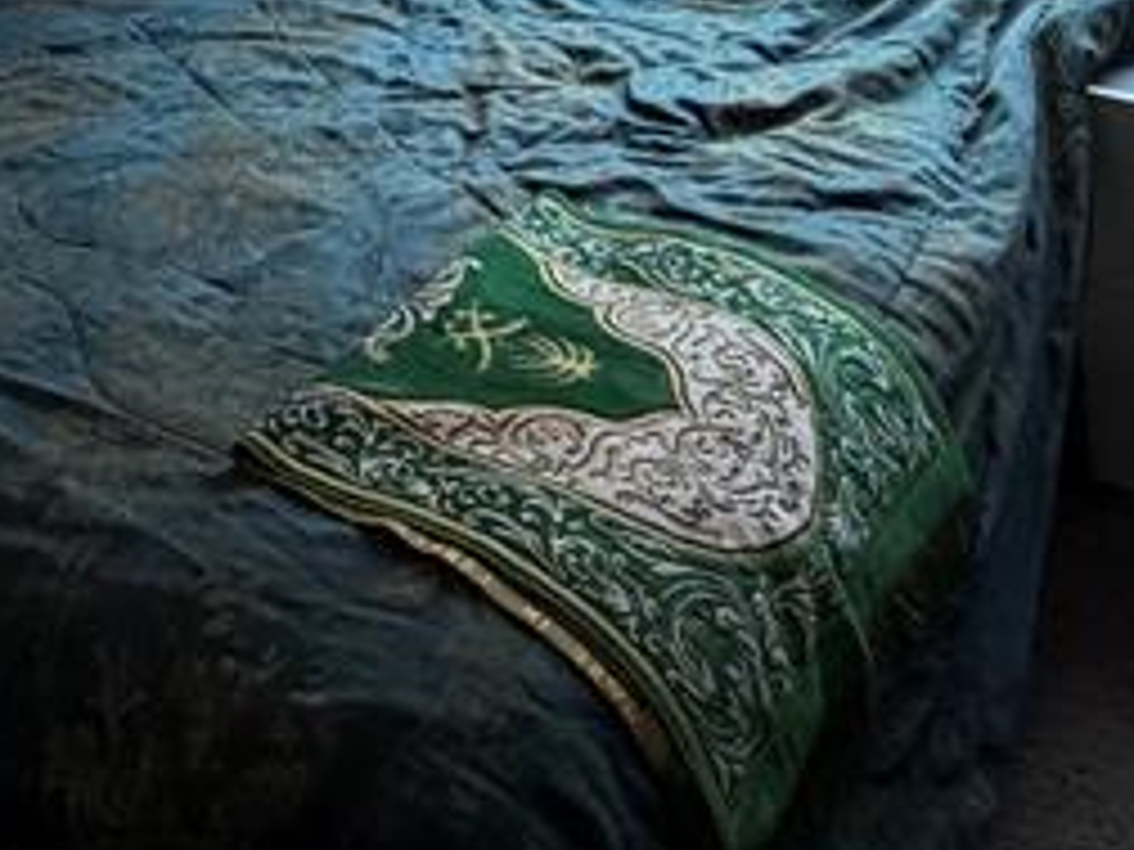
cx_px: -126
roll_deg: +4.2
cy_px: -706
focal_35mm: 57
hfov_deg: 30.2
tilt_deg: +2.6
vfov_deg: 19.1
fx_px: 1867
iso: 250
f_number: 2.2
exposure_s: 1/60
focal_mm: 2.22
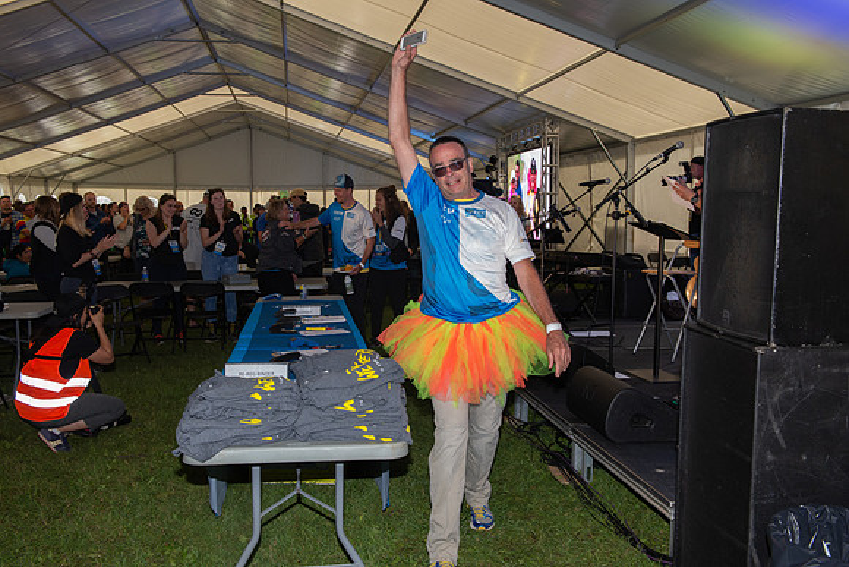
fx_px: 826
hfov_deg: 54.4
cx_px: 424
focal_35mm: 35
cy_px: 284
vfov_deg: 37.9
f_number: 9
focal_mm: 35
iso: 1600
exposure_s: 1/125
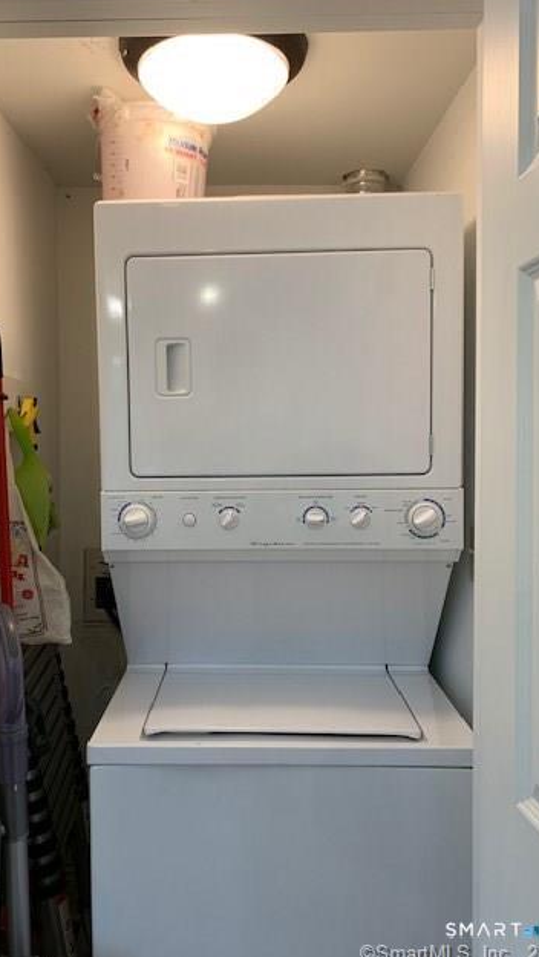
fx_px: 736
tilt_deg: -1.0
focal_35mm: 29
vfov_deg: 66.1
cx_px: 213
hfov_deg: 40.0
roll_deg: +0.1
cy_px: 478
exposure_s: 1/60
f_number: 1.8
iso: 100
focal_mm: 4.25
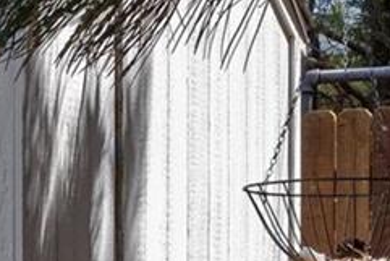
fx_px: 1799
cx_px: -432
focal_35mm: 166
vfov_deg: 8.2
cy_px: 264
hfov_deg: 11.1
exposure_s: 1/10
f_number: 11
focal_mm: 25
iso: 100
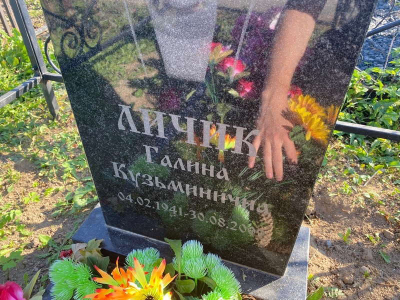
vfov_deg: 53.1
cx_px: 200
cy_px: 150
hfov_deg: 67.3
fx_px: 300
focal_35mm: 26
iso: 32
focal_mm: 4.25
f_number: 1.8
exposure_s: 1/197
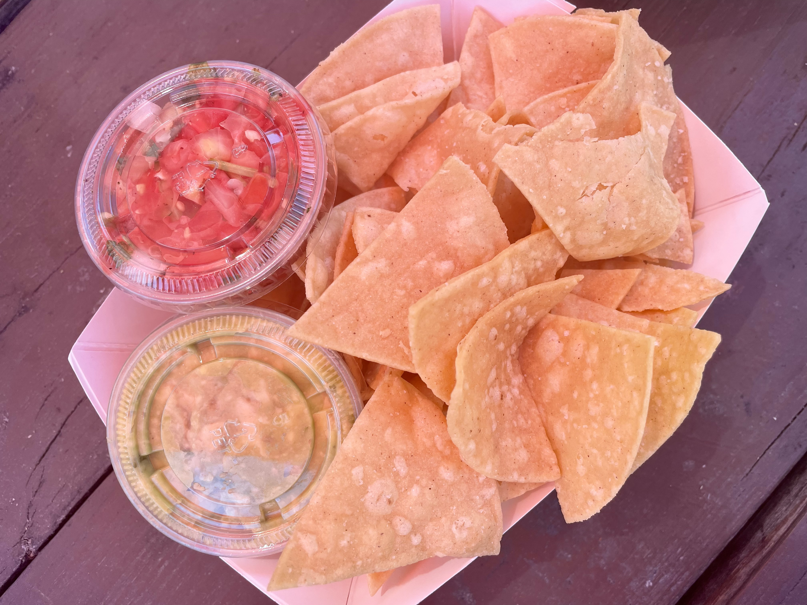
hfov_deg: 67.3
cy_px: 302
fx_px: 606
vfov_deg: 53.1
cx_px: 404
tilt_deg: -76.2
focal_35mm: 26
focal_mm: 4.2
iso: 32
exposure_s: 1/376
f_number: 1.6
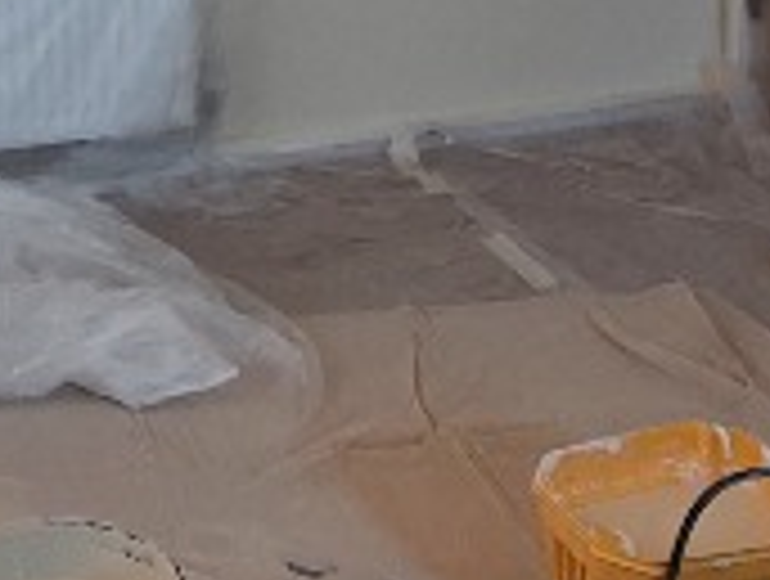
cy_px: -81
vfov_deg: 15.8
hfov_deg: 21.2
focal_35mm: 91
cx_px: 158
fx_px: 2028
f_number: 2.2
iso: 80
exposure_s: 1/50
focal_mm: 1.8
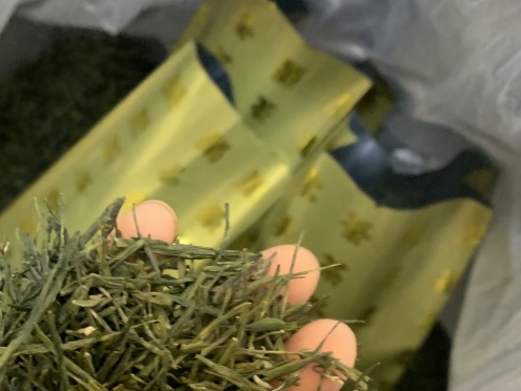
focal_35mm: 56
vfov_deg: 25.0
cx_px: 179
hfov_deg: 34.1
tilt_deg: -71.2
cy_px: 379
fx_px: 843
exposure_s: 1/25
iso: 500
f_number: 1.8
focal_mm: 4.25
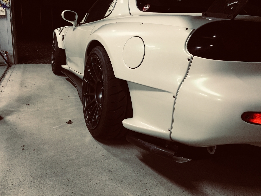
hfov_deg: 61.7
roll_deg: -3.9
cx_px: 130
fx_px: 219
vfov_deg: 48.2
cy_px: 98
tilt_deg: -15.6
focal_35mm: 29
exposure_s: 1/33
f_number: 2.2
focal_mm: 4.15
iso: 250
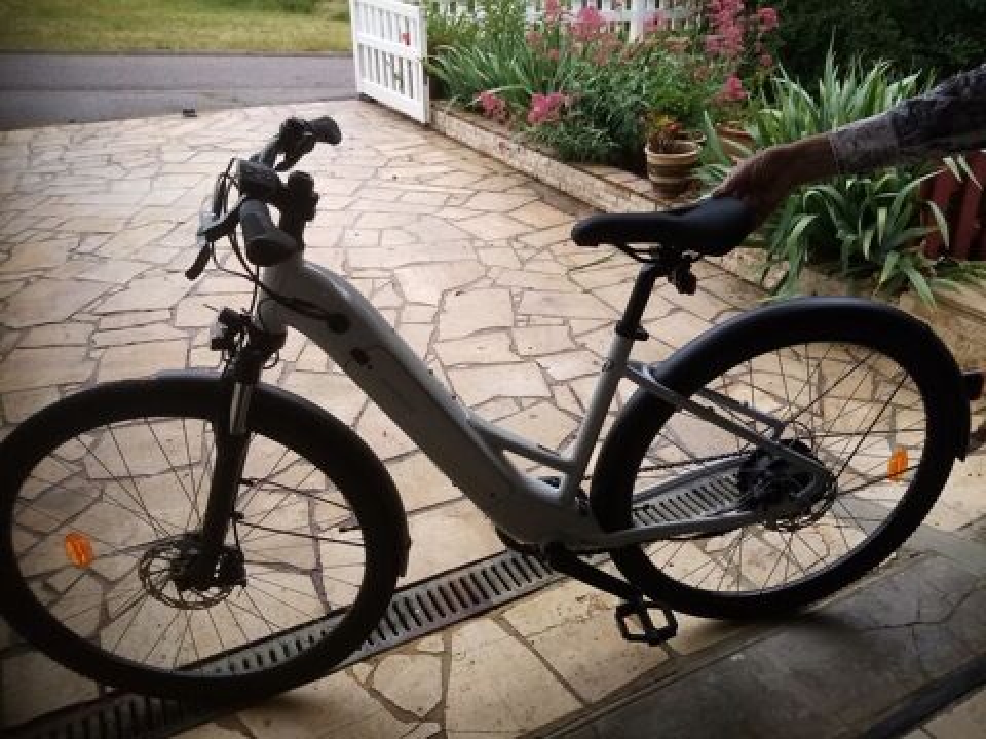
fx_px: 741
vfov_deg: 53.1
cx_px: 493
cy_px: 370
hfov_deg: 67.3
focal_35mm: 26
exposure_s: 1/274
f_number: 1.8
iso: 104
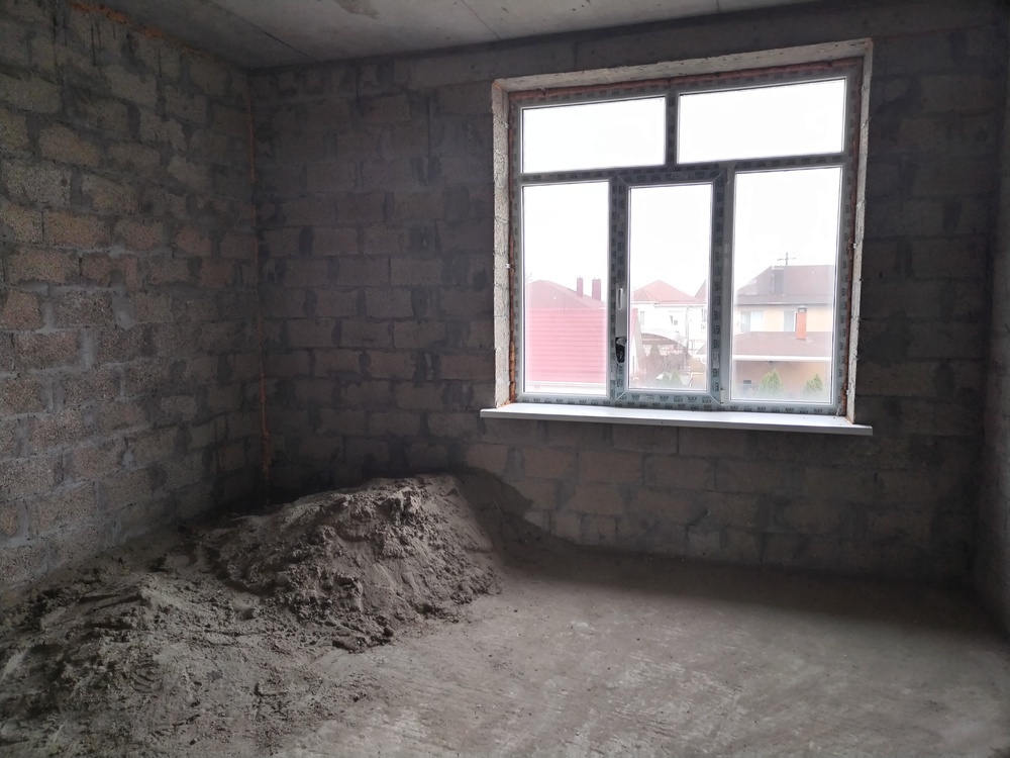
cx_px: 505
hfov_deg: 67.3
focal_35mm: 26
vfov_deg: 53.1
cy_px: 379
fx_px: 759
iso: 103
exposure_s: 1/50
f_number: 1.8
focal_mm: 4.75
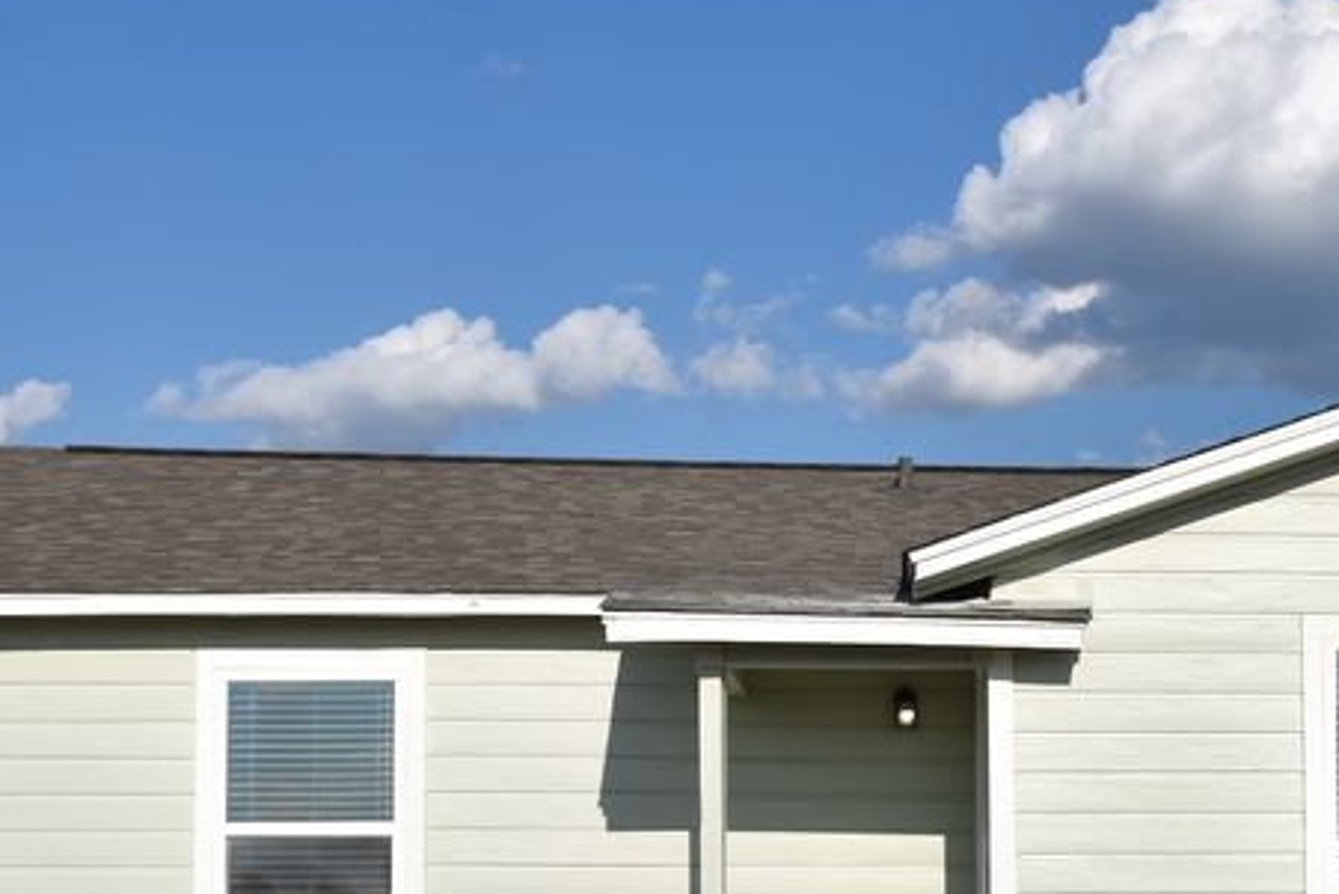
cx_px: 1116
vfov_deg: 18.0
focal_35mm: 75
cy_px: 741
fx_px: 2790
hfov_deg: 26.4
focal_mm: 22
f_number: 11
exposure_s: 1/500
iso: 200
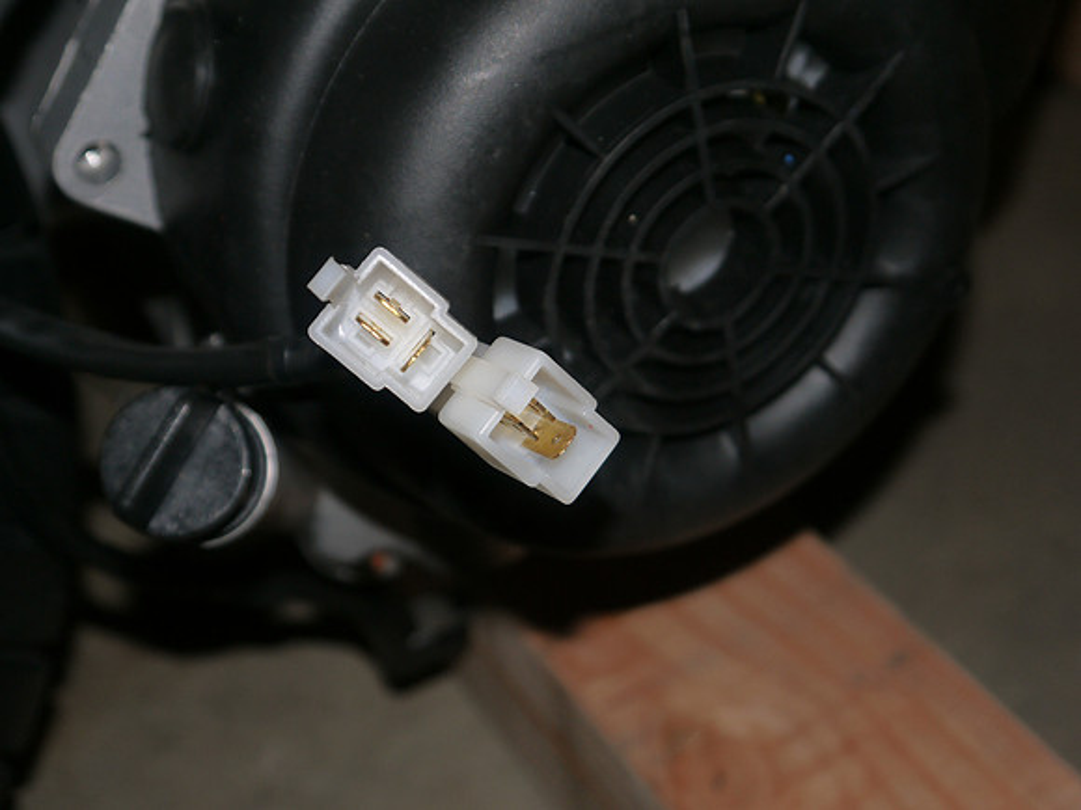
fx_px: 1811
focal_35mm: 58
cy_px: 405
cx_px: 540
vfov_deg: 25.2
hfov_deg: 33.2
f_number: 4.9
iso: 160
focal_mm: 29
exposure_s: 1/60
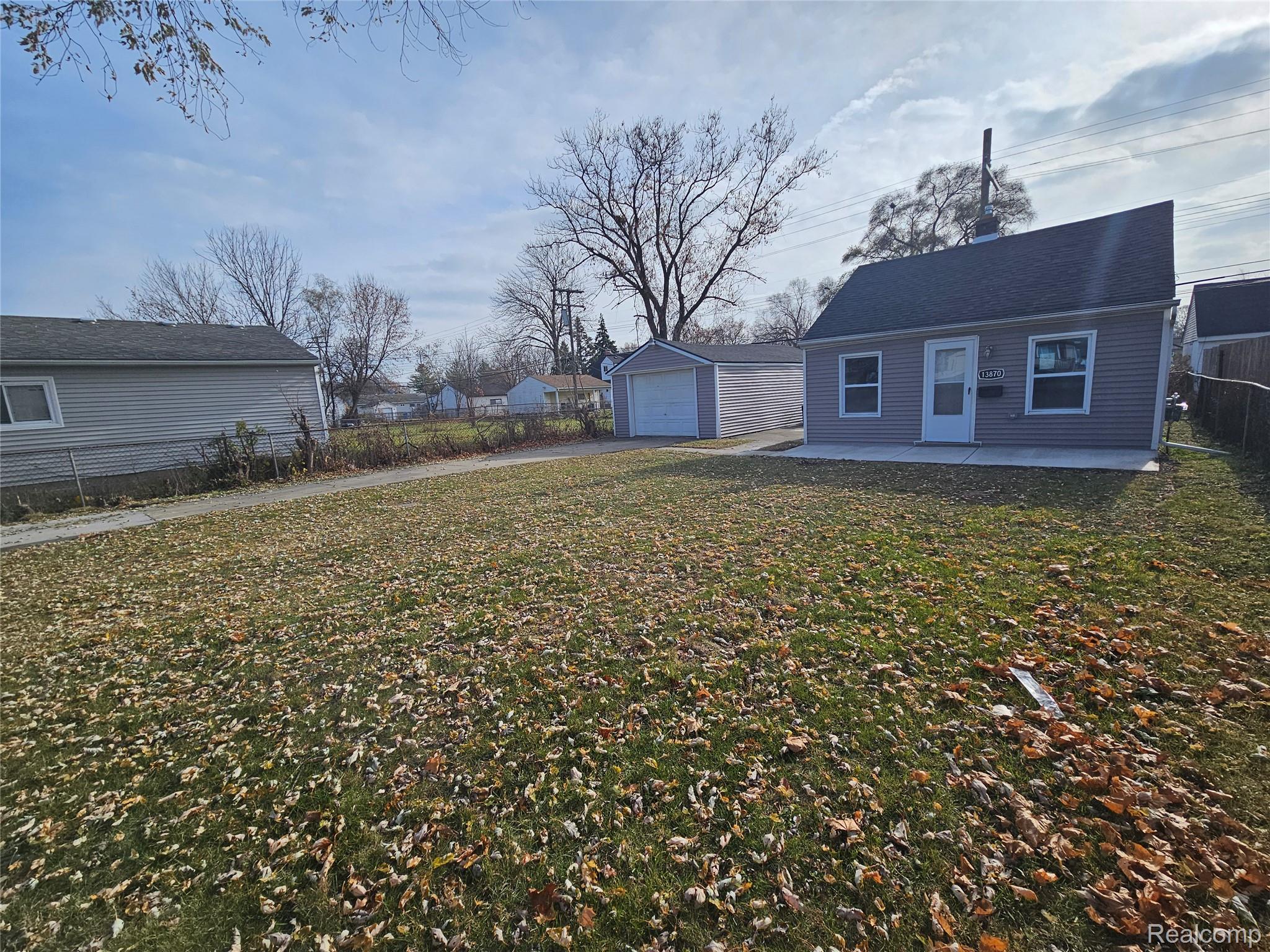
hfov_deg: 106.2
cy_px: 476
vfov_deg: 89.9
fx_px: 477
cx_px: 635
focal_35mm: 13
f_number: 2.2
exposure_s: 1/2679
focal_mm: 2.2
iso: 50
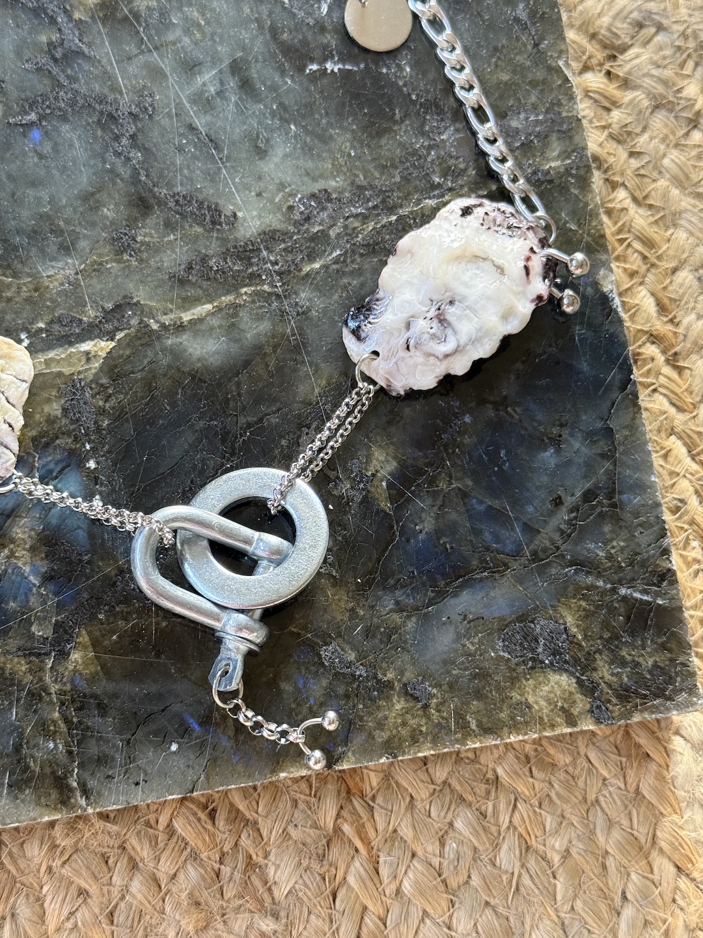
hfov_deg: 30.3
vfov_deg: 39.7
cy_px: 469
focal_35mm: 48
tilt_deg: -75.4
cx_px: 352
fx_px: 1300
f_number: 1.78
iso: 250
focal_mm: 6.76
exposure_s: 1/33
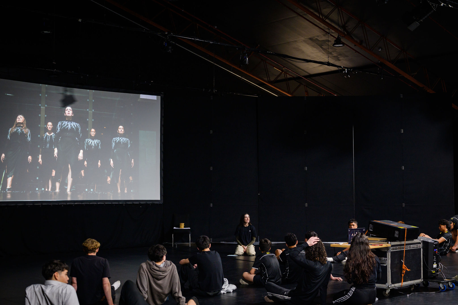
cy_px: 151
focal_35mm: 52
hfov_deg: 37.9
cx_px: 229
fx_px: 668
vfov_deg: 25.7
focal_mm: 50
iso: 400
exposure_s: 1/50
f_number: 3.2
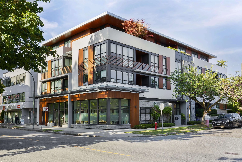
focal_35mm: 32
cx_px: 121
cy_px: 81
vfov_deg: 41.1
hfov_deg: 58.7
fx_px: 215
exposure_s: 1/40
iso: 200
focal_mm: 32
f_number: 10
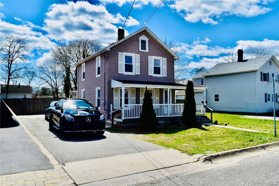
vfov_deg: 47.9
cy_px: 93
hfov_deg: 67.4
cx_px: 140
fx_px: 209
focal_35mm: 27
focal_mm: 18
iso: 100
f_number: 14
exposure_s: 1/200
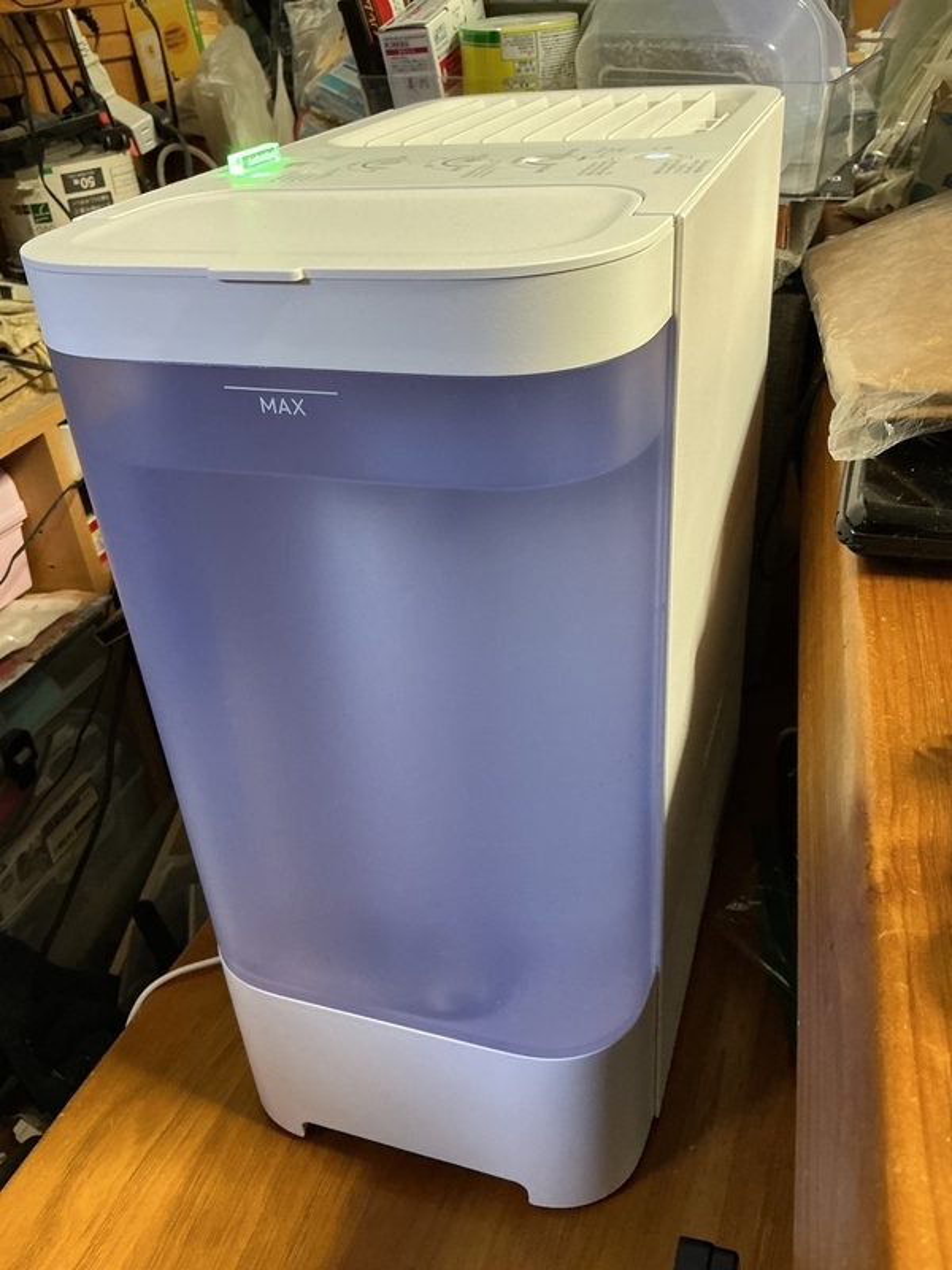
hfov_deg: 48.2
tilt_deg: -31.2
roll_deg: +6.8
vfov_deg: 61.7
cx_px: 476
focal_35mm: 29
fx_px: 1063
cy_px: 635
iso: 250
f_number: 1.8
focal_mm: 3
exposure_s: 1/40
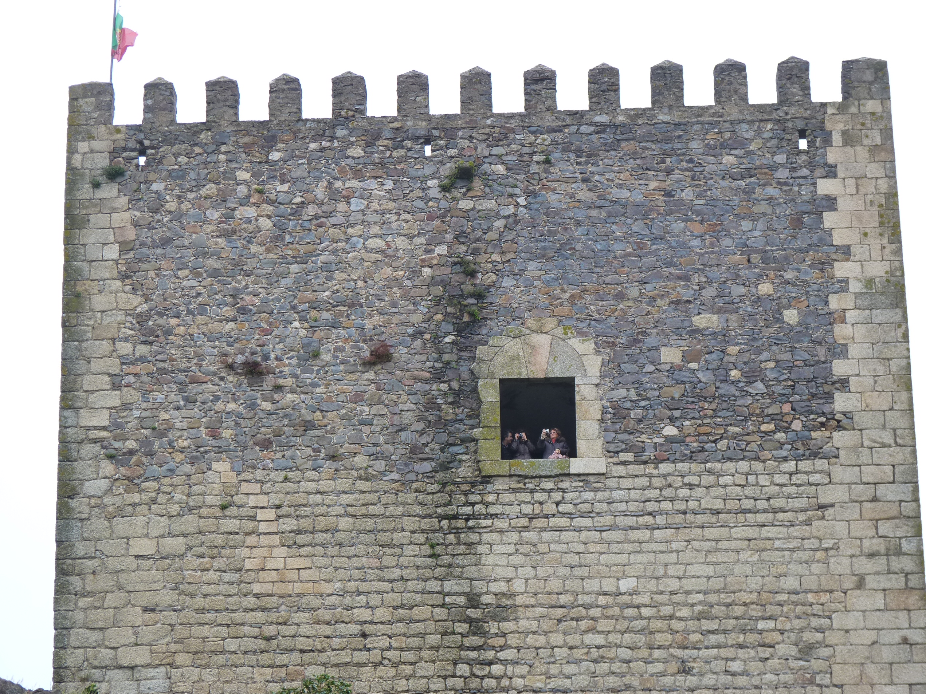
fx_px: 3718
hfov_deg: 14.2
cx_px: 466
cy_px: 346
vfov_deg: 10.7
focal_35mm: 139
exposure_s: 1/125
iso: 125
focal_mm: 24.5
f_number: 3.6
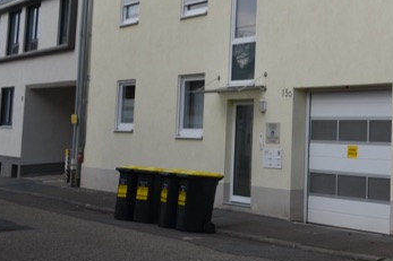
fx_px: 829
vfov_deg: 17.5
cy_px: -1
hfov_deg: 24.7
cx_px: 441
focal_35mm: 76
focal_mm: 22
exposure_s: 1/250
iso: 100
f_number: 8
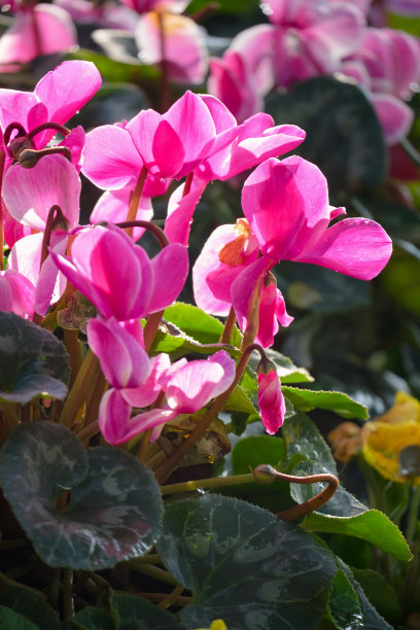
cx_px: 210
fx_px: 5250
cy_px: 315
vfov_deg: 6.9
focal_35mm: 300
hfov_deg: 4.6
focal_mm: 200
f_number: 4.8
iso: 200
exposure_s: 1/250
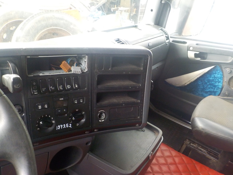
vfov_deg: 46.8
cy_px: 88
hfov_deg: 60.0
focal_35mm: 30
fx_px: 202
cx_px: 116
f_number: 3.3
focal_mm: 4.1
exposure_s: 1/30
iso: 280
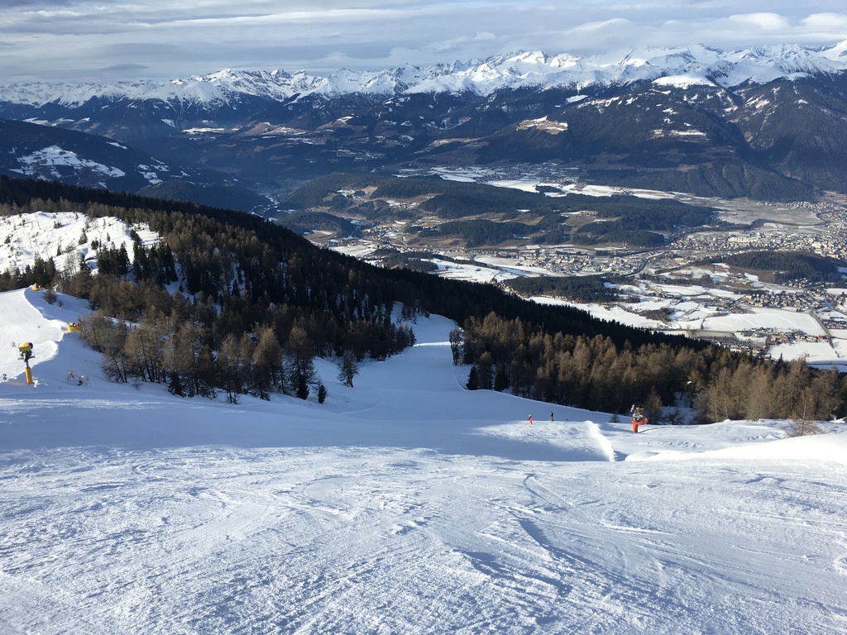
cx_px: 424
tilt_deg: -16.5
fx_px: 710
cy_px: 318
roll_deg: +1.1
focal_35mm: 29
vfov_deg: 48.2
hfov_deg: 61.7
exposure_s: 1/1451
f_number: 2.2
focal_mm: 4.15
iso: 25
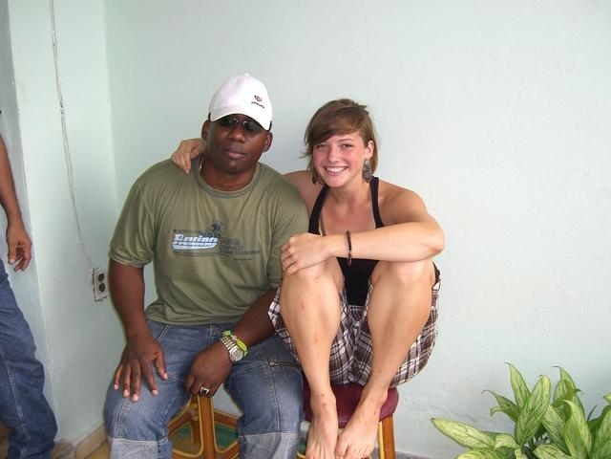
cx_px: 306
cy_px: 230
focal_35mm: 38
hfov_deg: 49.0
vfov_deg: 37.7
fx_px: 671
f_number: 2.8
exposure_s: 1/125
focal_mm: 7.9
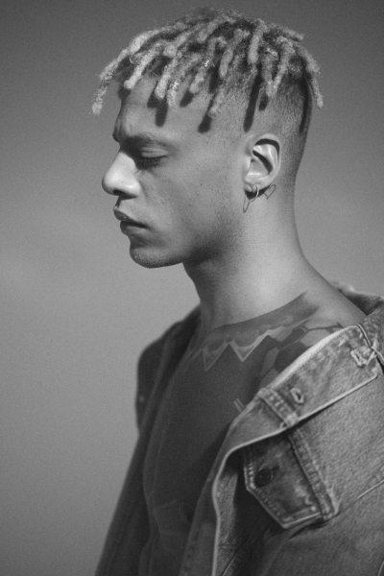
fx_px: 1600
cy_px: 288
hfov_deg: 13.7
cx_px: 192
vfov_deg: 20.4
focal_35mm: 100
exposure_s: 1/400
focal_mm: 100
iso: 50
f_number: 2.8
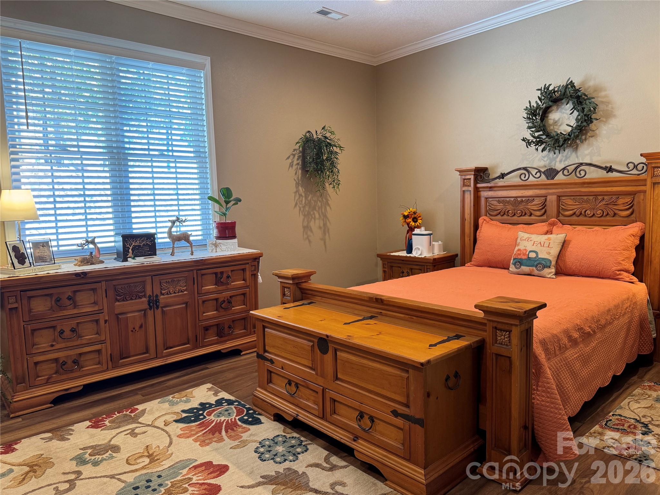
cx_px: 330
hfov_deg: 71.6
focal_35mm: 24
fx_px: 458
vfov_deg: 56.8
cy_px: 248
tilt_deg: -5.6
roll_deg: +1.5
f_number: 1.78
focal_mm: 6.76
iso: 200
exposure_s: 1/60
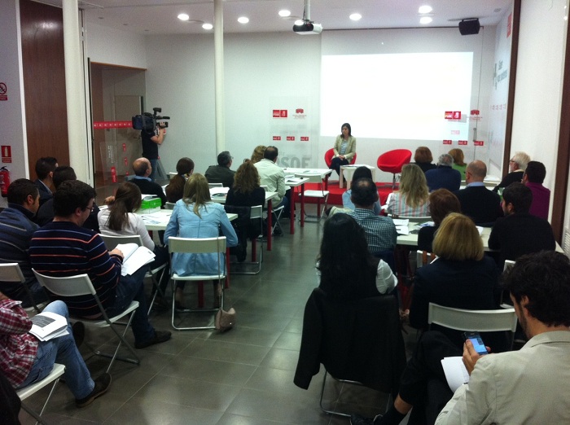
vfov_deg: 40.6
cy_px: 212
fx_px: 575
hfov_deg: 52.7
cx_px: 285
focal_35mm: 35
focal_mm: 3.85
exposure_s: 1/17
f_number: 2.8
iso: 160
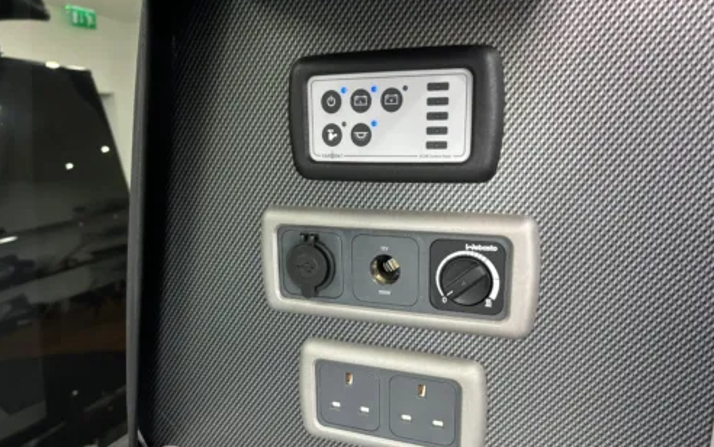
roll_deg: +1.6
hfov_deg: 66.4
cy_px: 266
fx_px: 545
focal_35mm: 28
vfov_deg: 44.4
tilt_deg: -13.6
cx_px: 360
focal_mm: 5.96
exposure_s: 1/33
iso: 500
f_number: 1.6
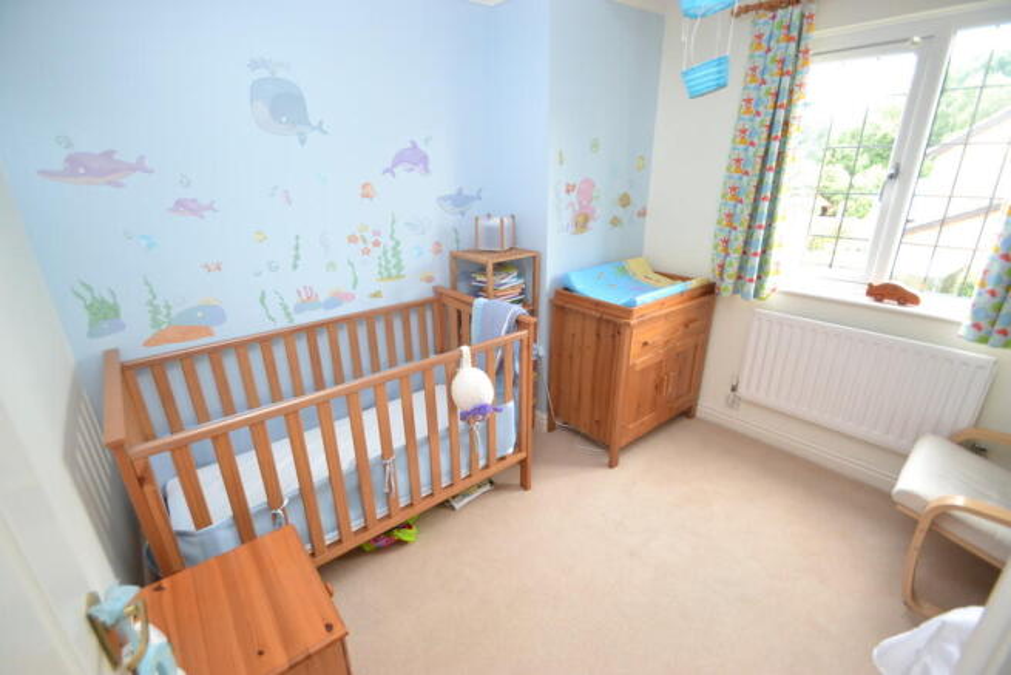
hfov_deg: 100.4
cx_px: 506
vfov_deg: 77.4
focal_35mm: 15
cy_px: 338
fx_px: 421
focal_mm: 10
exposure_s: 1/60
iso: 400
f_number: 4
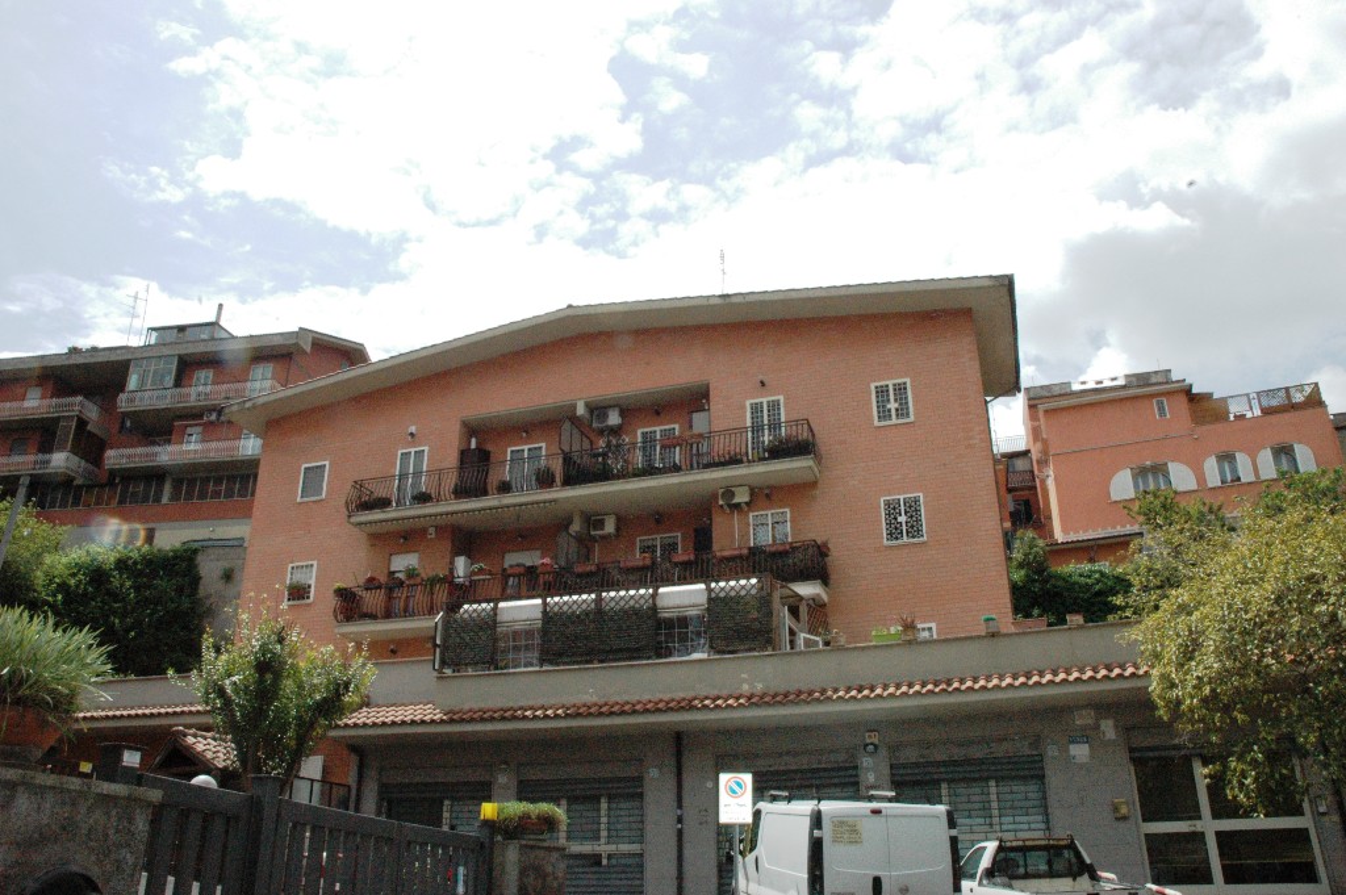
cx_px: 673
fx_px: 1009
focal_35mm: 27
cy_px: 448
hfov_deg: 67.4
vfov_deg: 47.9
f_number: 22
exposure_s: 1/500
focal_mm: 18
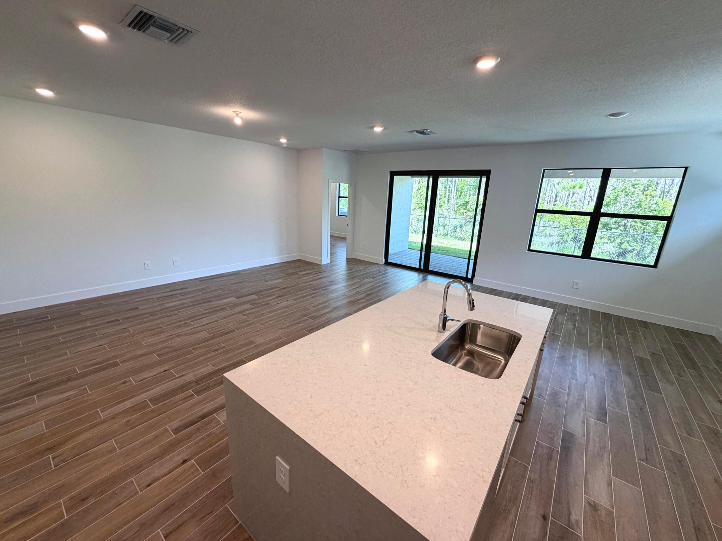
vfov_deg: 85.7
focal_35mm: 14
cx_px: 361
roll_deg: -1.7
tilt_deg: -14.8
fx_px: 292
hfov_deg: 102.1
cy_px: 270
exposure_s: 1/120
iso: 125
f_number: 2.2
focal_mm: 2.22
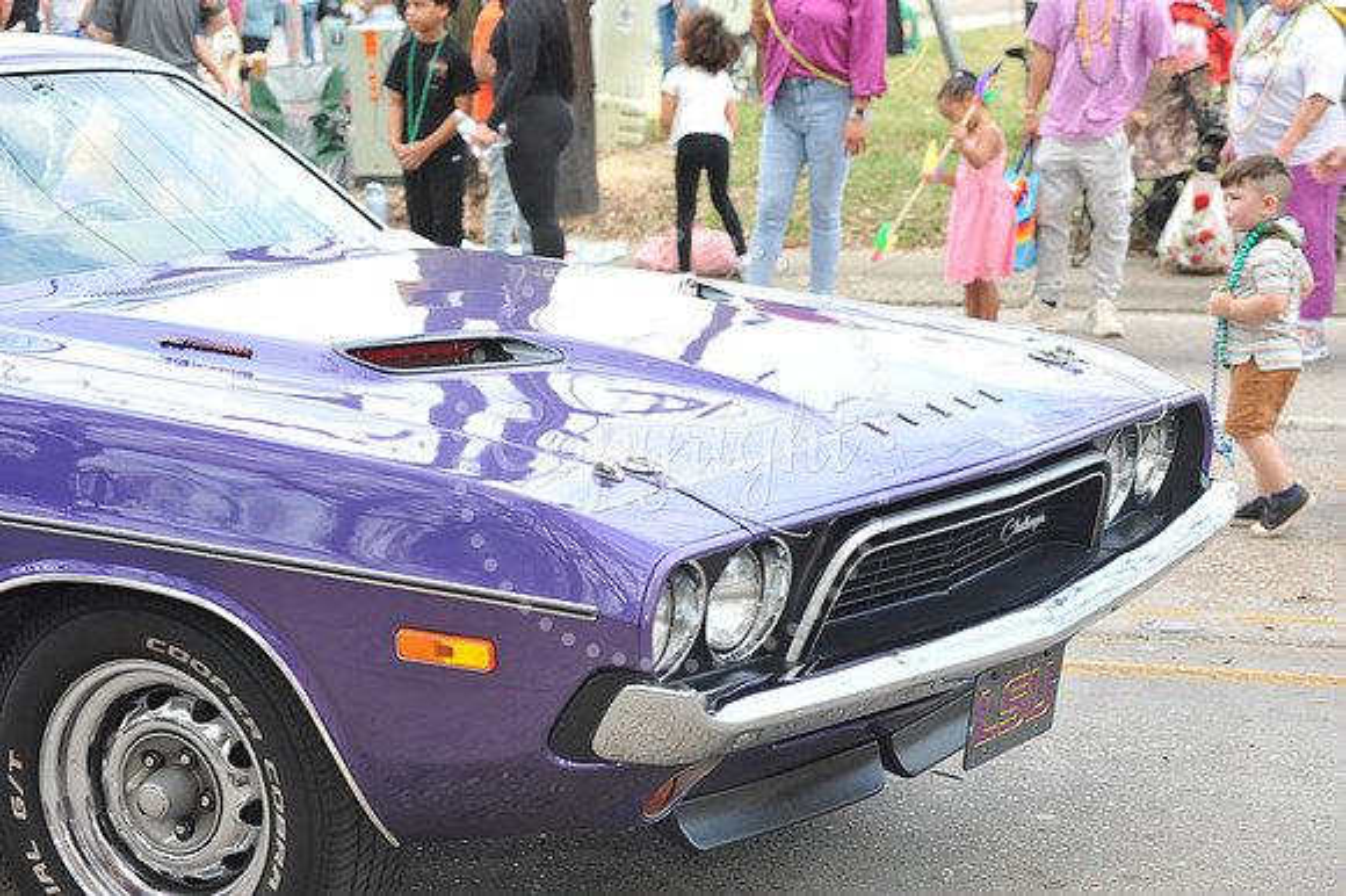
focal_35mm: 80
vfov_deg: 17.0
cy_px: 448
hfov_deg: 25.4
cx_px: 673
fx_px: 2989
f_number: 6.3
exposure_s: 1/80
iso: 250
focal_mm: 80
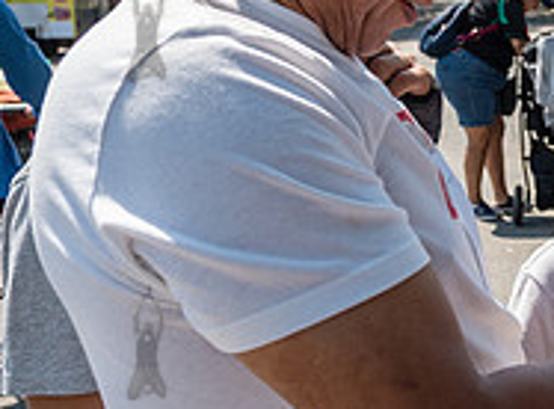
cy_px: 228
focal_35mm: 87
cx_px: 719
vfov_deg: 16.8
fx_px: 1384
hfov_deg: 20.6
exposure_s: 1/1600
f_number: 4.5
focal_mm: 24
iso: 400
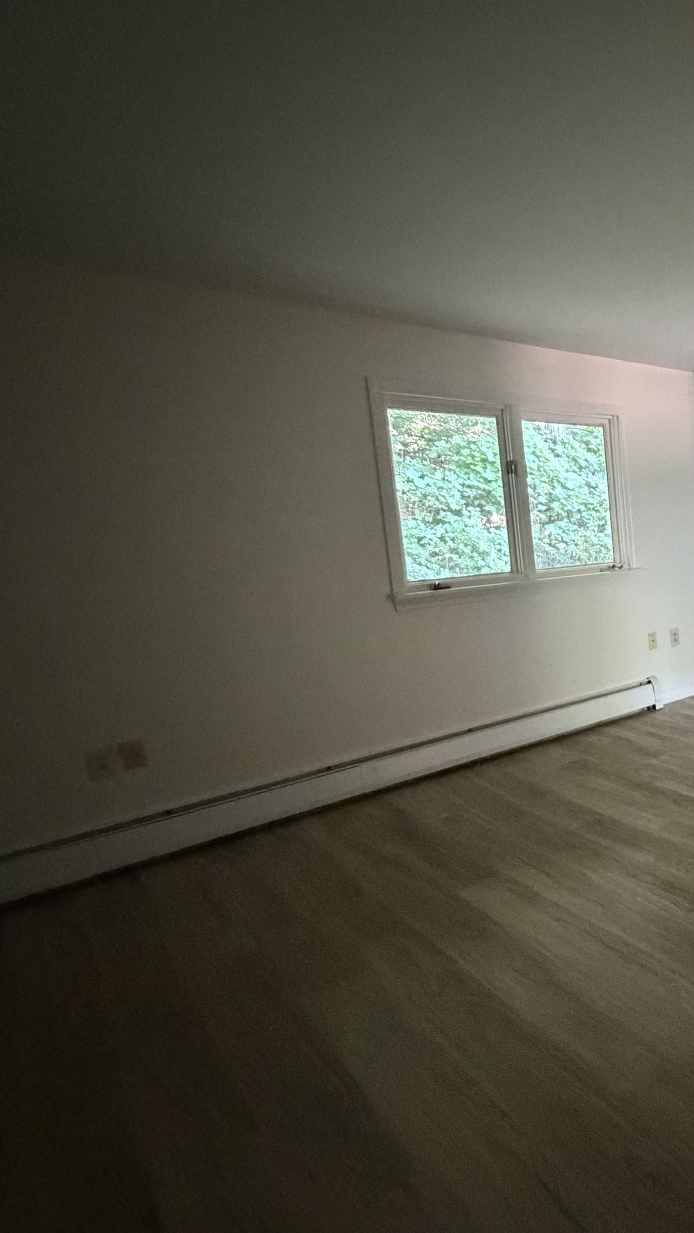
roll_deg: +3.0
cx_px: 768
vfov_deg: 83.8
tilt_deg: -7.1
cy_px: 604
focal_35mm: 21
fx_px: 687
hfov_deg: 42.1
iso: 1250
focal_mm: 2.22
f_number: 2.2
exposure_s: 1/40
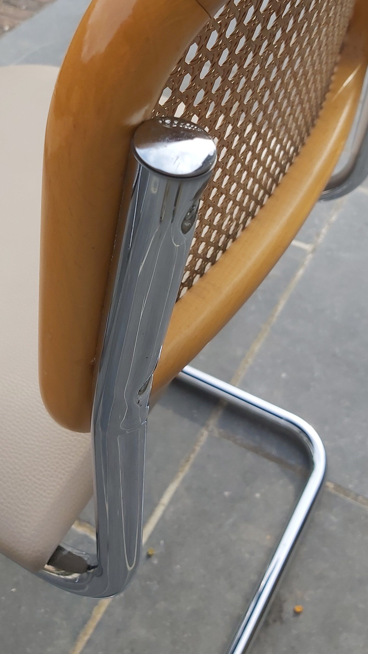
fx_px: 728
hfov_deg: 28.3
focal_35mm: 42
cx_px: 160
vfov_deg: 47.8
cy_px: 239
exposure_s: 1/1101
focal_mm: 3.92
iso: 64
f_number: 1.7
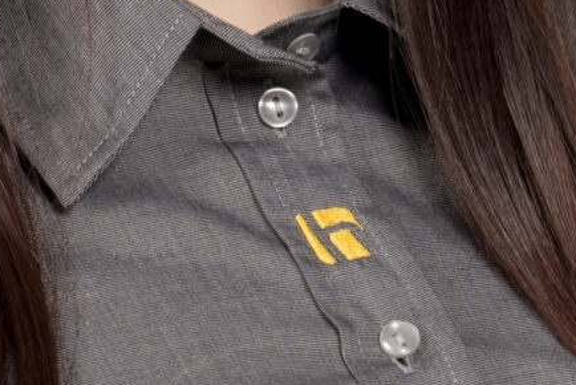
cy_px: -62
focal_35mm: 619
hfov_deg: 3.3
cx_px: 284
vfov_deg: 2.2
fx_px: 9910
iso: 100
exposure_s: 1/60
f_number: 14
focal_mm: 105
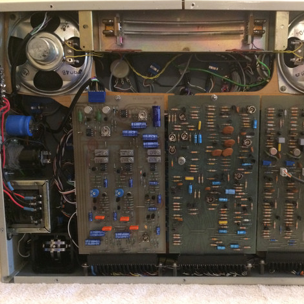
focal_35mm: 35
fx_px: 348
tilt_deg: -7.5
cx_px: 186
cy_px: 150
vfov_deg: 47.2
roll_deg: -0.3
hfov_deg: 46.9
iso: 400
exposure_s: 1/15
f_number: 2.2
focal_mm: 4.15
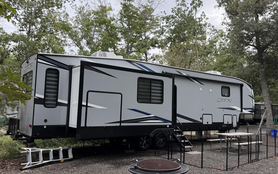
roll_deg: -2.6
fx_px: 235
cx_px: 152
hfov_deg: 61.1
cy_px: 87
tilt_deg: +6.6
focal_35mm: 31
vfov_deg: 40.6
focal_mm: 6.76
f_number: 1.78
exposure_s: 1/888
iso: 80
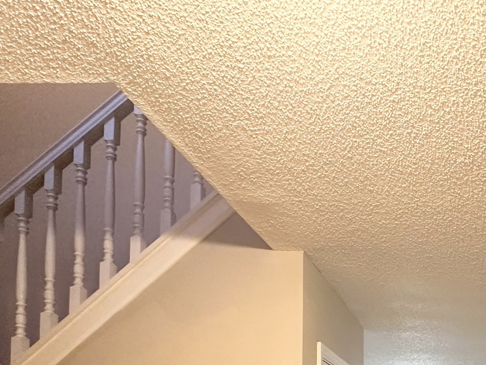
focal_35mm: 37
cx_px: 458
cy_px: 445
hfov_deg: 44.5
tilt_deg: +1.2
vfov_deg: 31.8
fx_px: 520
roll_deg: +0.1
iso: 400
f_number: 2.2
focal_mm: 2.22
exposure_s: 1/60
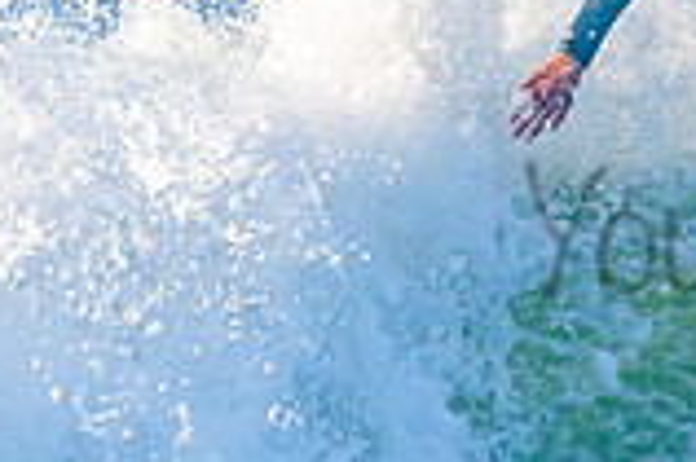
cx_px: 971
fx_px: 43145
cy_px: 333
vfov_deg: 0.6
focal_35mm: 2234
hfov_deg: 0.9
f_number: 5.6
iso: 1250
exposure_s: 1/2000
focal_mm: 500
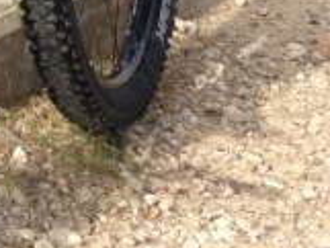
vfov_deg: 9.4
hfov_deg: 11.8
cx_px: -282
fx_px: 1460
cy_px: -159
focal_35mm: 153
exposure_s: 1/903
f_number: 2.4
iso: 50
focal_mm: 4.12
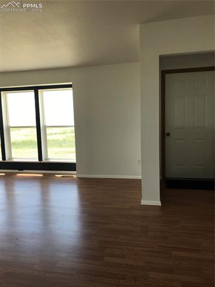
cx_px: 108
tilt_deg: -6.2
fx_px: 232
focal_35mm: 28
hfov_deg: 49.7
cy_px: 144
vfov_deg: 63.5
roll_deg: +1.8
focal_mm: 3.99
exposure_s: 1/339
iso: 20
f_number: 1.8
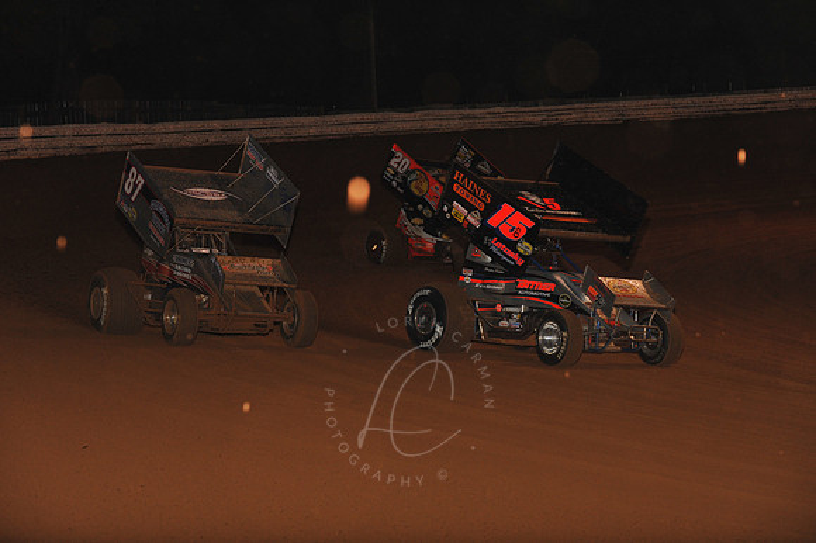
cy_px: 272
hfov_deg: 16.4
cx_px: 408
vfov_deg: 11.0
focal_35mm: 125
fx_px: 2832
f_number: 7.1
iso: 1250
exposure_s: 1/320
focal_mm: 125
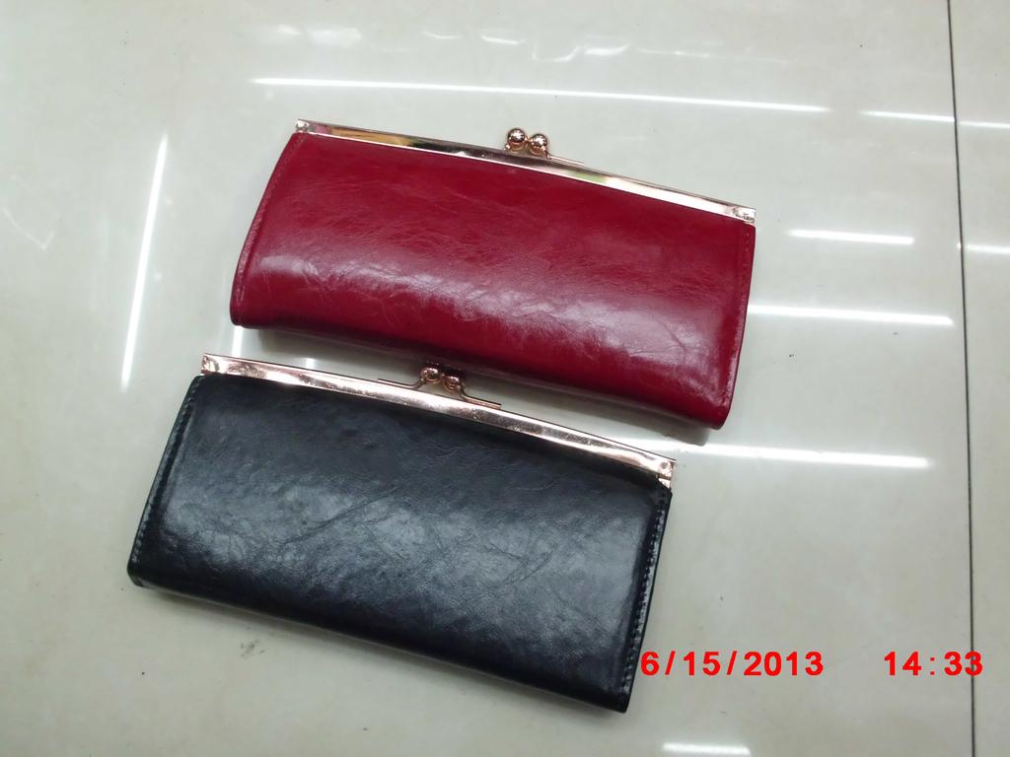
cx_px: 505
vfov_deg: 39.7
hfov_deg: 51.4
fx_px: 1050
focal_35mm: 36
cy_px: 378
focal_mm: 6.3
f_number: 2.9
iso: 400
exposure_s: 1/40
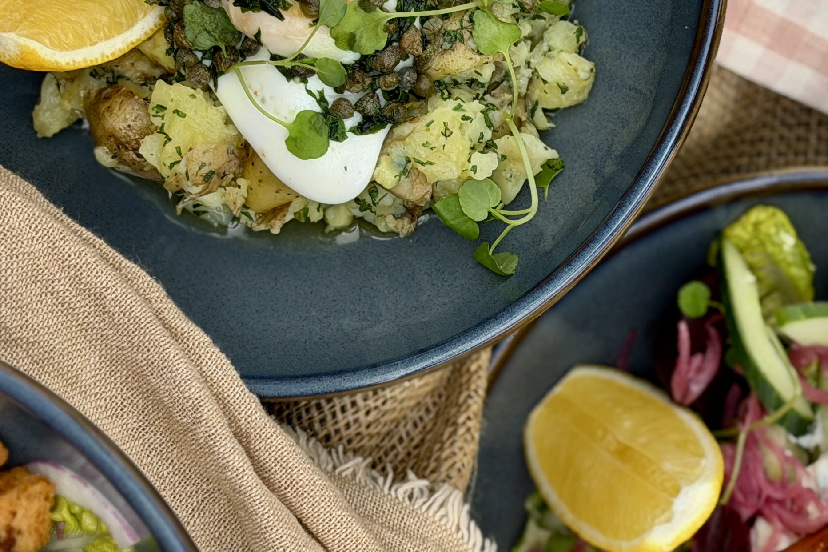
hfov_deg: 18.9
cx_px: 516
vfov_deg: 12.7
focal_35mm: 108
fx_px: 2484
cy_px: 282
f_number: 1.78
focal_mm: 6.76
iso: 64
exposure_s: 1/928
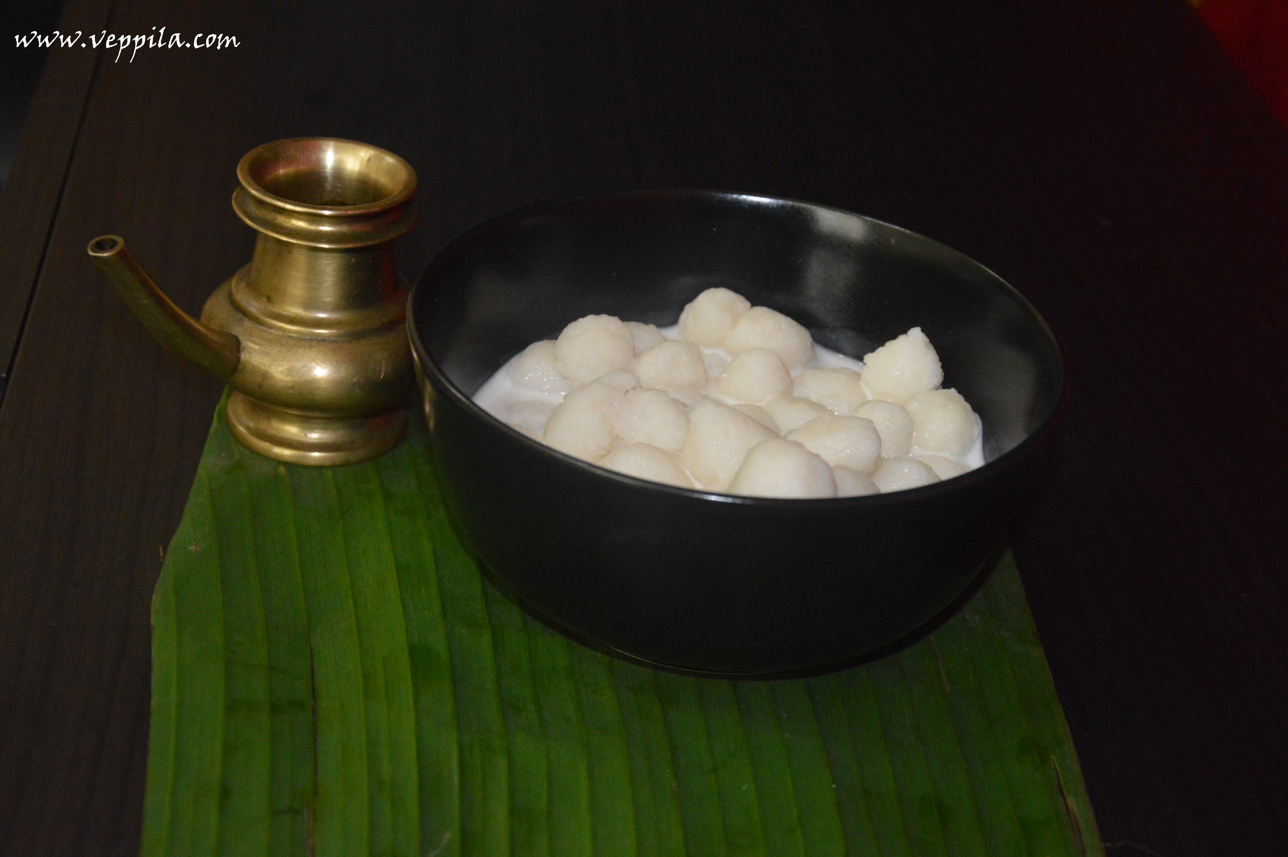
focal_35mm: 72
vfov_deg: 18.9
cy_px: 428
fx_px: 2574
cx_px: 644
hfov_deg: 28.1
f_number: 5.6
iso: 3200
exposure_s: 1/160
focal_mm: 48
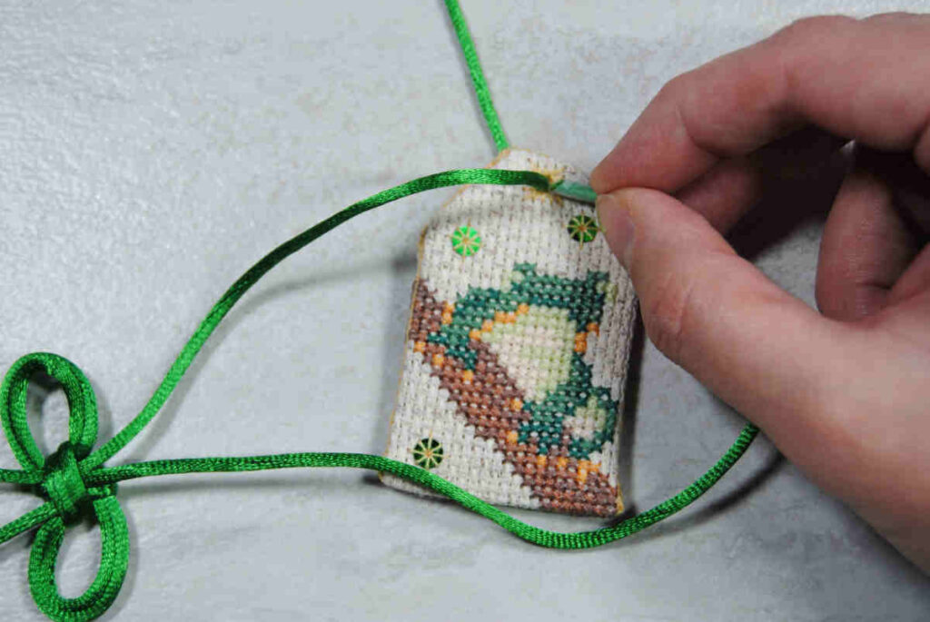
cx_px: 465
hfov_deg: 29.8
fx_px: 1745
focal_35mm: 68
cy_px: 311
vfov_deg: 20.2
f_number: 6.3
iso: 200
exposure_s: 1/40
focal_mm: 45
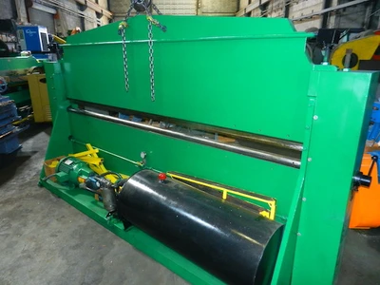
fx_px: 274
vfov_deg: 54.9
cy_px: 142
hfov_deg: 69.4
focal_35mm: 25
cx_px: 190
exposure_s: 1/30
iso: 500
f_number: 3.5
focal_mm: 4.5
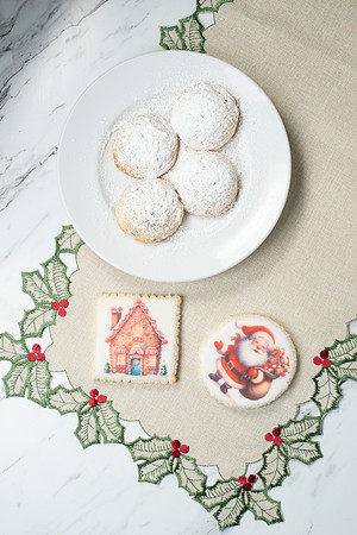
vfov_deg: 39.6
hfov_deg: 27.0
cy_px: 268
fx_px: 744
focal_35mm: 50
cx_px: 178
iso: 200
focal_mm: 50
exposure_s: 1/200
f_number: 7.1
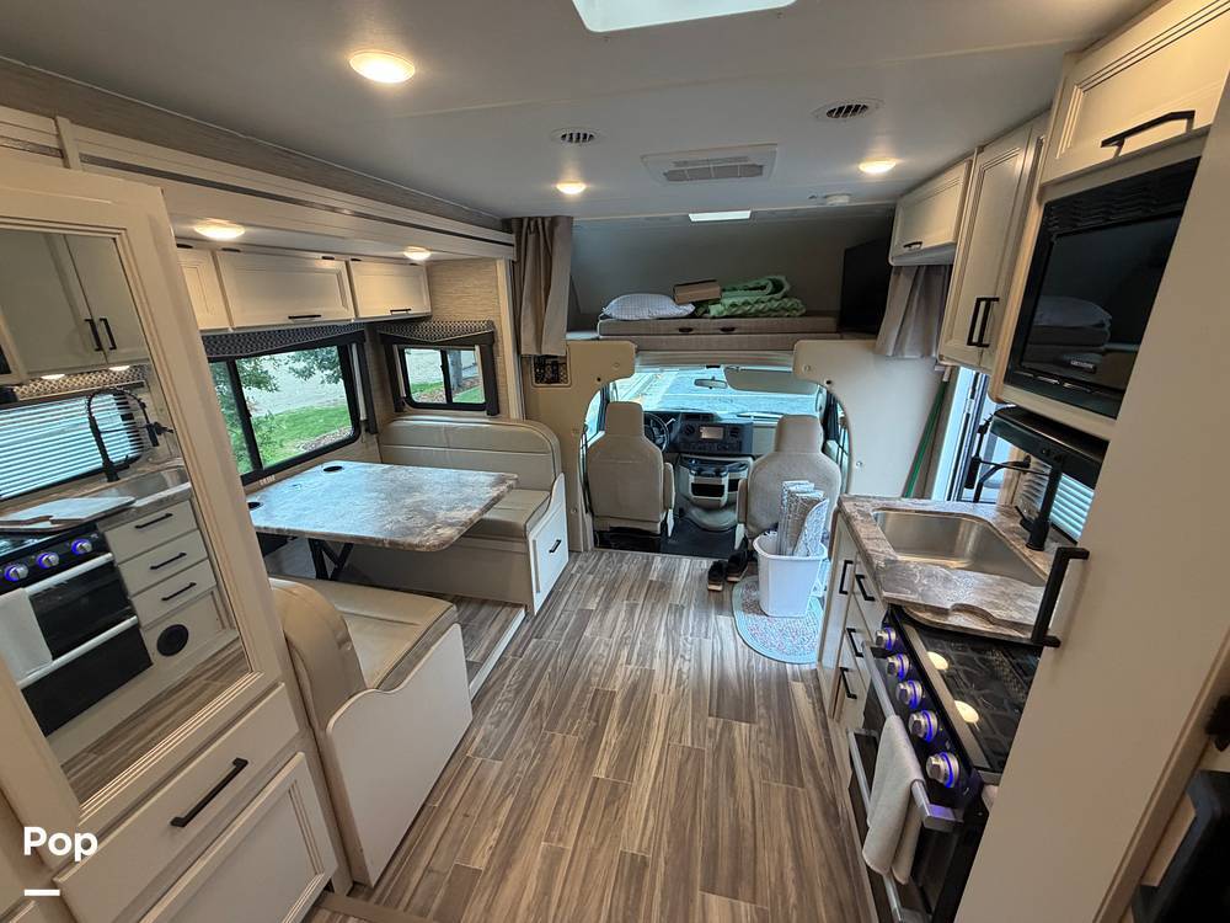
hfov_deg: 102.1
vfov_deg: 85.7
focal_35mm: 14
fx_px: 497
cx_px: 615
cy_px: 462
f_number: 2.2
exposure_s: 1/121
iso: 320
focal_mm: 2.22
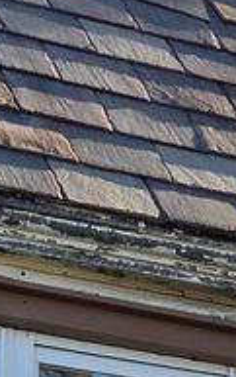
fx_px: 1869
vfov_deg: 10.7
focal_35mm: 182
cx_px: -367
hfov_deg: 6.8
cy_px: 715
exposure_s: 1/2016
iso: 80
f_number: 1.8
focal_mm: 5.4
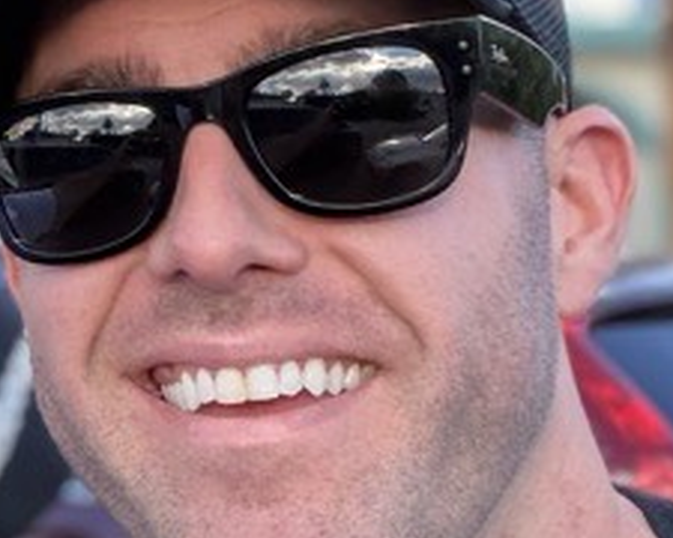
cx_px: -491
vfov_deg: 14.8
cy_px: 317
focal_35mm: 104
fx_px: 2071
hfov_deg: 16.0
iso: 25
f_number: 1.9
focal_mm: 2.71
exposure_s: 1/174
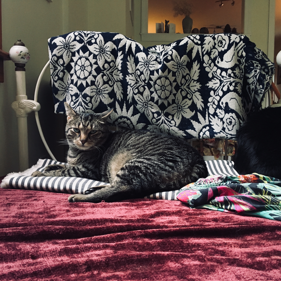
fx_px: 321
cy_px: 144
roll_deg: -0.1
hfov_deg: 47.1
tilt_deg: -3.9
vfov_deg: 47.2
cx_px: 157
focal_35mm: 35
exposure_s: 1/30
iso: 160
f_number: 2.2
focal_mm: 4.15
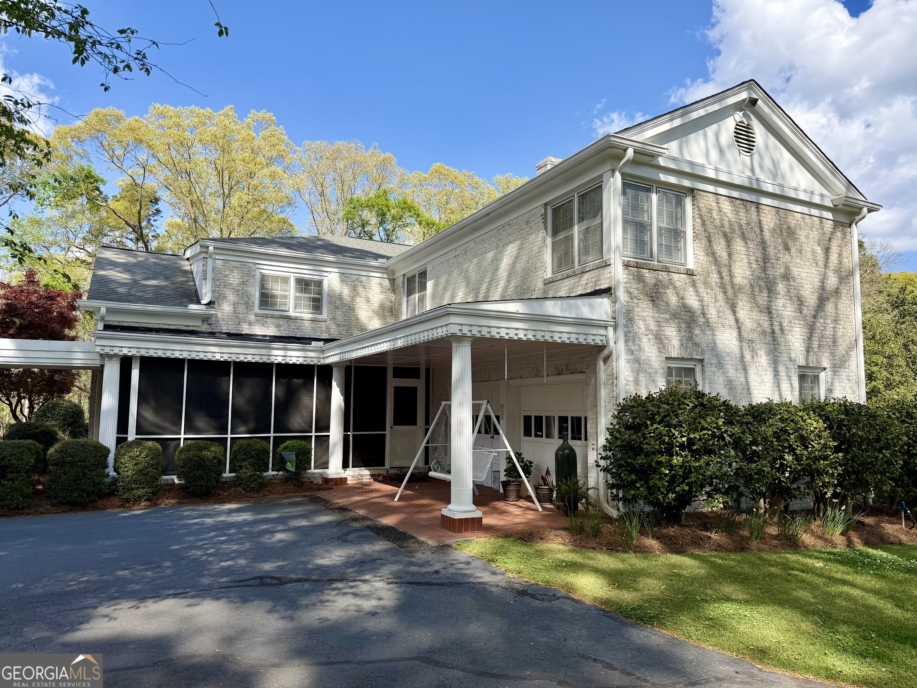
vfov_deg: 56.8
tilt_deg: +6.7
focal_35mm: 24
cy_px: 344
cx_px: 458
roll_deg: -0.4
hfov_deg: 71.6
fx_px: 636
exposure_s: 1/2801
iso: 80
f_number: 1.78
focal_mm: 6.76
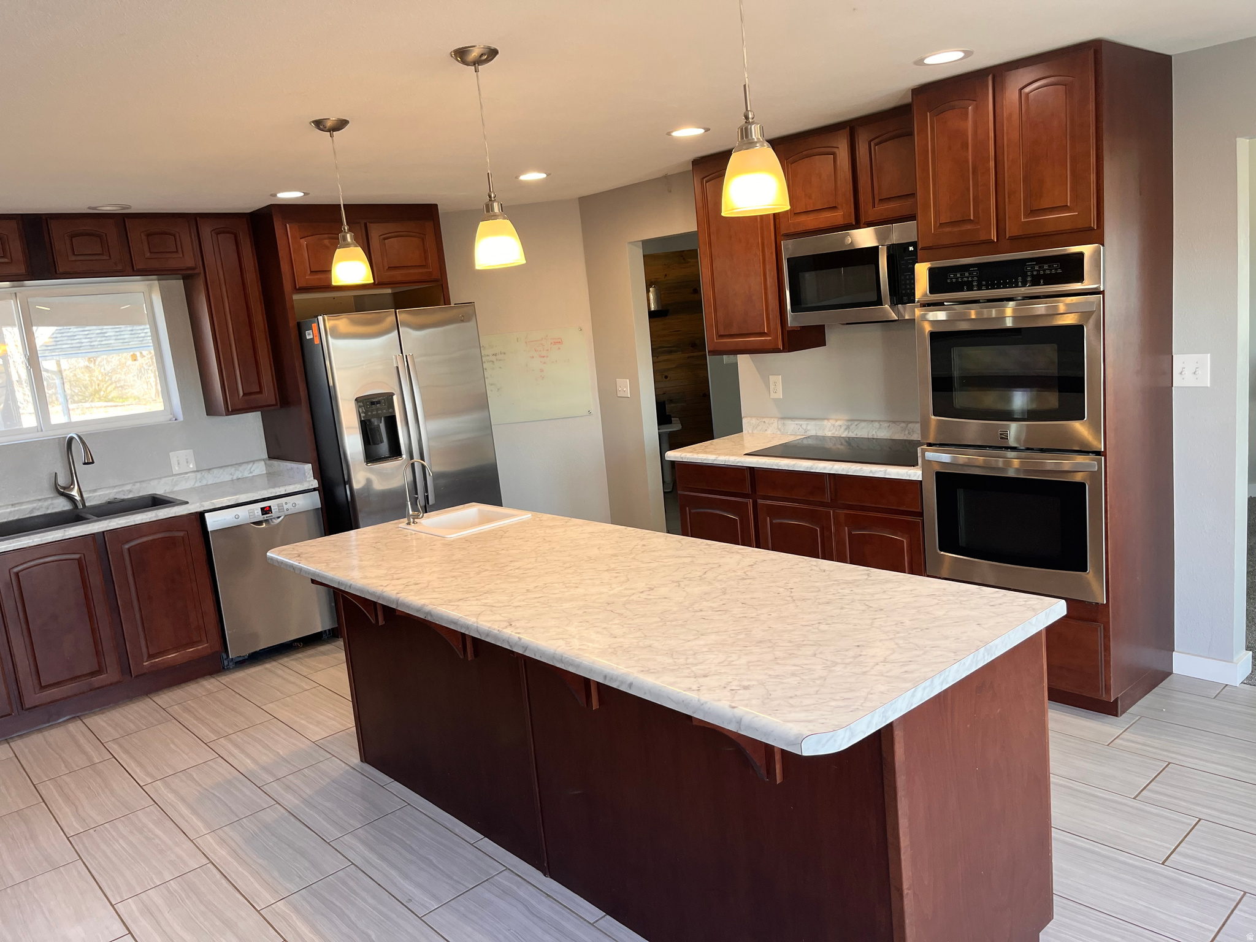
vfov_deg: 53.1
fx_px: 943
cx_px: 628
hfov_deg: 67.3
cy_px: 471
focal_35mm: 26
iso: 100
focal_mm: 5.1
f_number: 1.6
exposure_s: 1/120
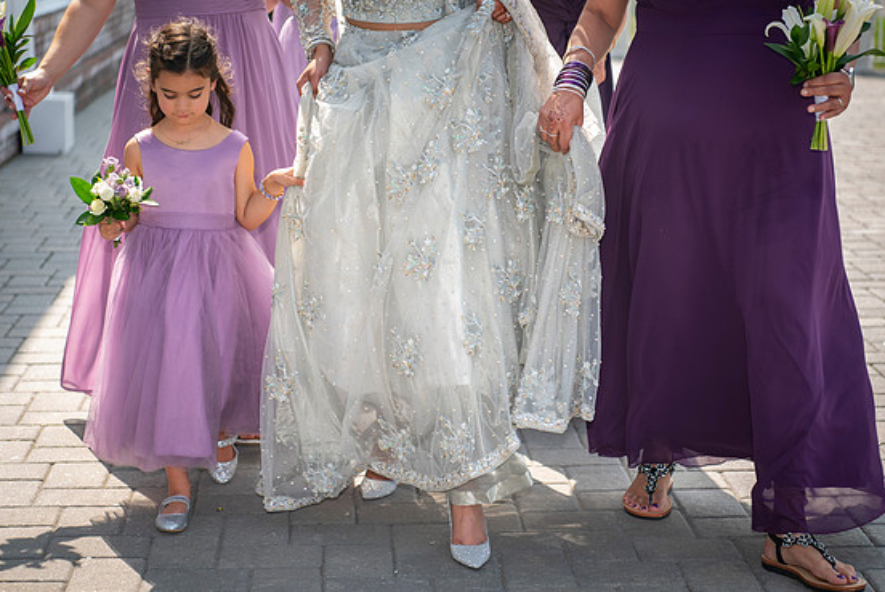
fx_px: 1968
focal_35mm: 80
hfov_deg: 25.3
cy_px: 266
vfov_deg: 17.1
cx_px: 423
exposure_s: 1/320
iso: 50
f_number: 2.8
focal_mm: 70
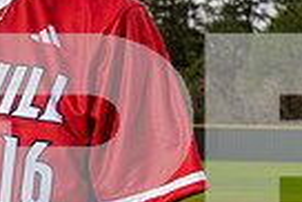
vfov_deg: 8.3
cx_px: -104
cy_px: 152
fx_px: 1394
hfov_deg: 12.0
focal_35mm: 166
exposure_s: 1/250
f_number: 6.3
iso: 100
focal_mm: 39
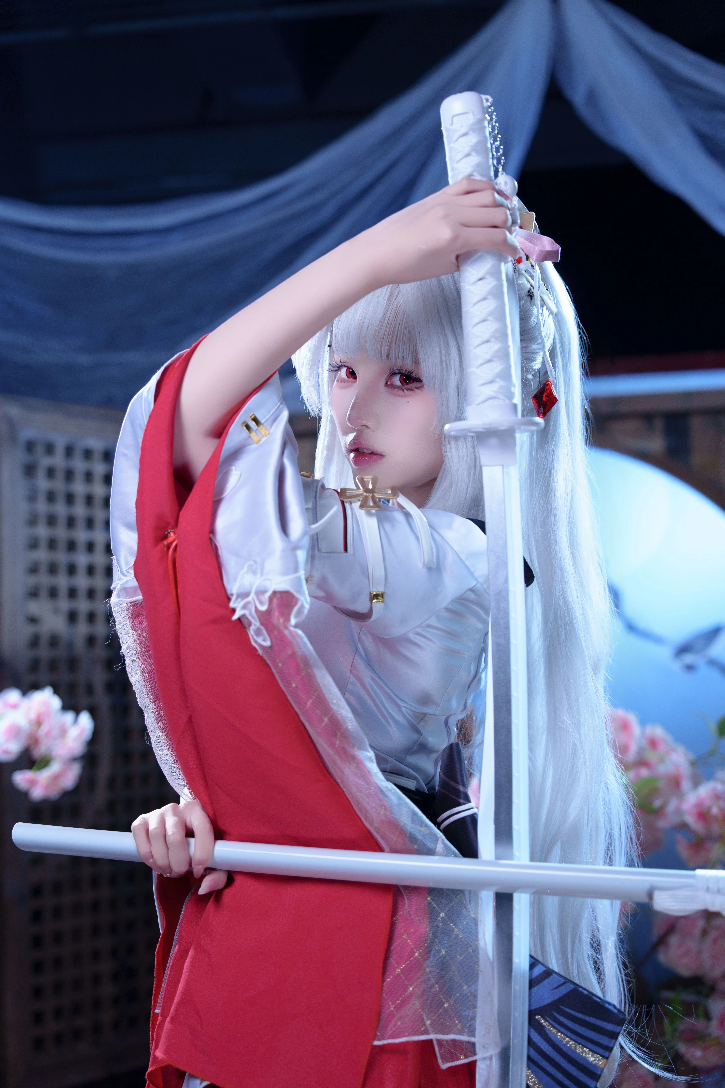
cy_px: 544
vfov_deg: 39.6
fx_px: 1510
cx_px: 362
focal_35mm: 50
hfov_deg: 27.0
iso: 800
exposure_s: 1/320
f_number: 2.8
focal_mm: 50
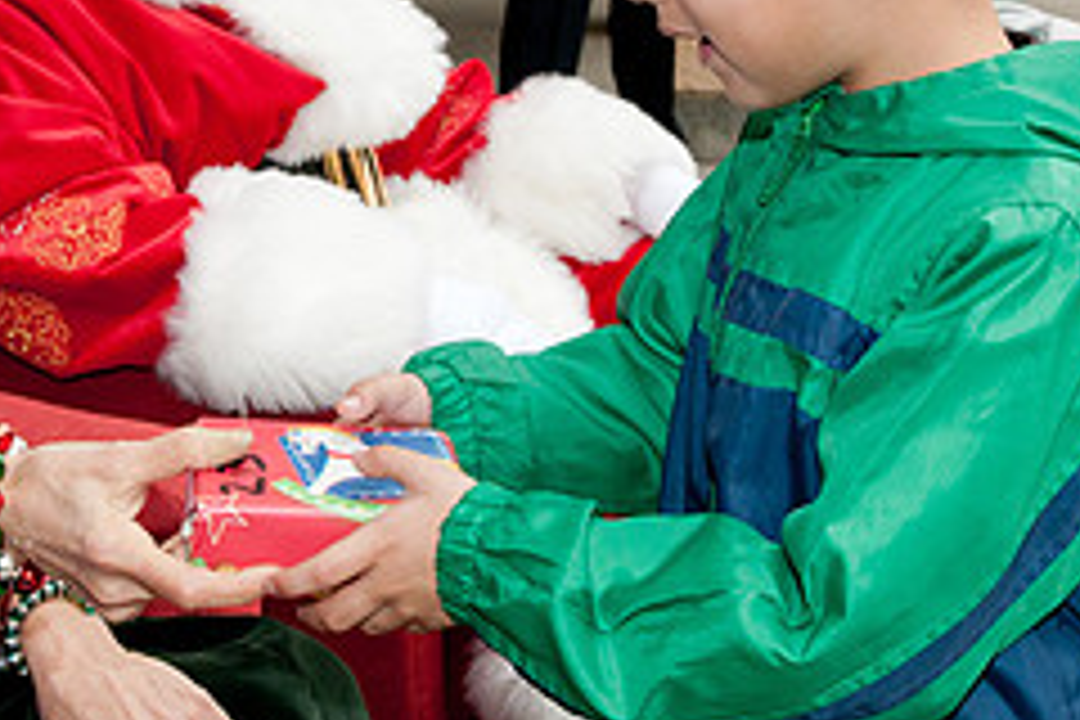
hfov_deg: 24.3
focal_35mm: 83
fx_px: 2496
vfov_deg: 16.2
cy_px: 101
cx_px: 360
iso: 320
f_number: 7.1
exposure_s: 1/200
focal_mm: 23
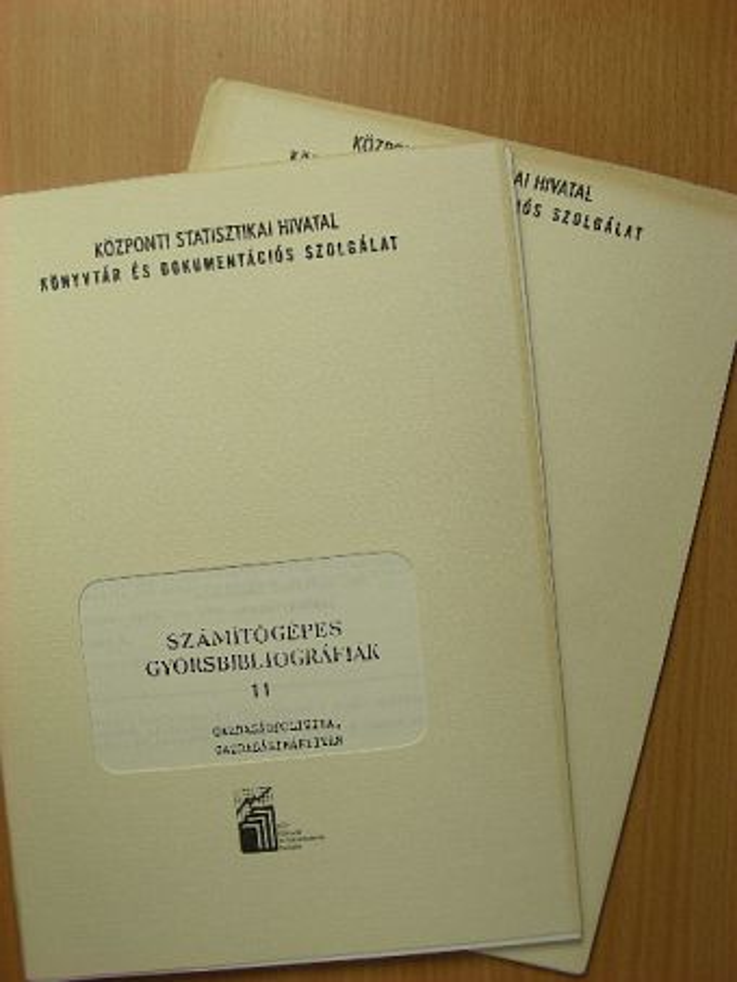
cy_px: 491
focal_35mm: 44
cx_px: 368
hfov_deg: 32.9
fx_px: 1248
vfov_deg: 42.9
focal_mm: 7.4
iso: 50
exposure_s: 1/56.7
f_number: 3.5
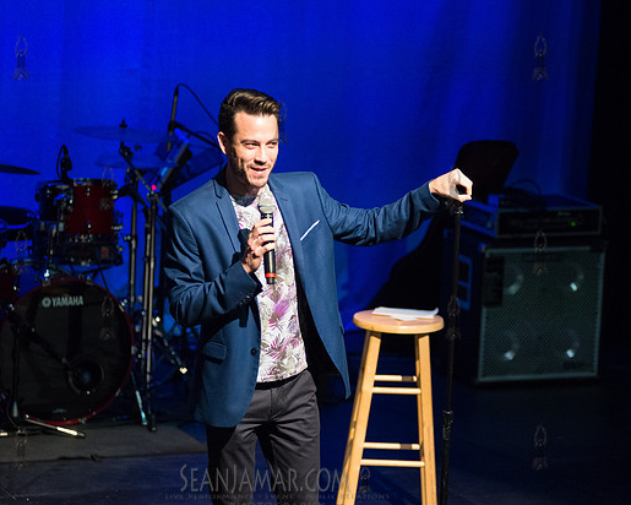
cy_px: 218
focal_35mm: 163
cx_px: 290
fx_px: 3044
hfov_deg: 11.8
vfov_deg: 9.5
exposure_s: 1/500
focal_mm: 125
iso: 4000
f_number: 2.8
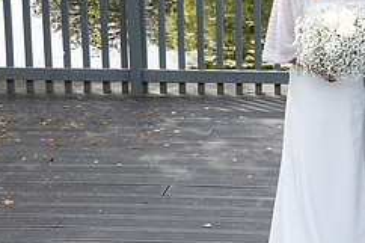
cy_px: 43
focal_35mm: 96
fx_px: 973
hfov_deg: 20.3
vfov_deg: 14.1
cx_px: 404
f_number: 5.6
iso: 125
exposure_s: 1/200
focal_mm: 40
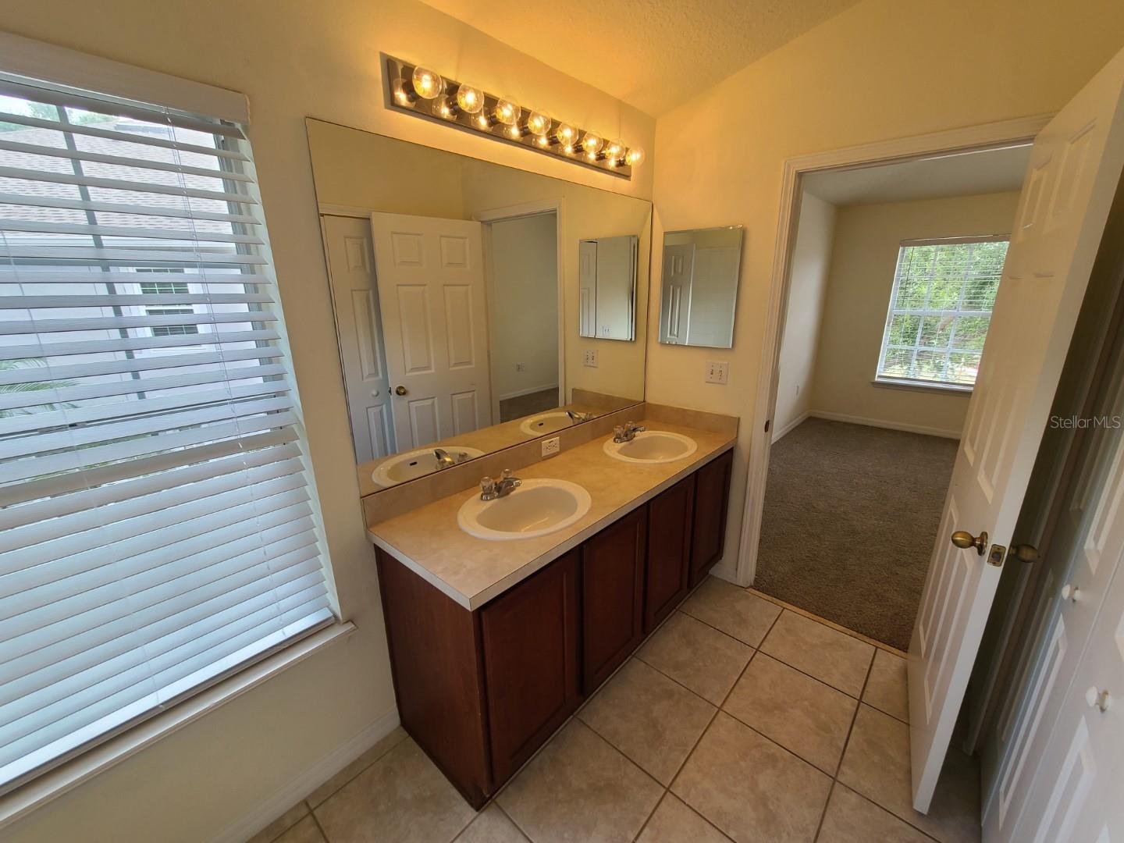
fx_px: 422
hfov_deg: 106.2
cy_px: 422
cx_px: 562
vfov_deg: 89.9
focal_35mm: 13
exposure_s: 1/120
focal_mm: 2.2
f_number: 2.2
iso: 100
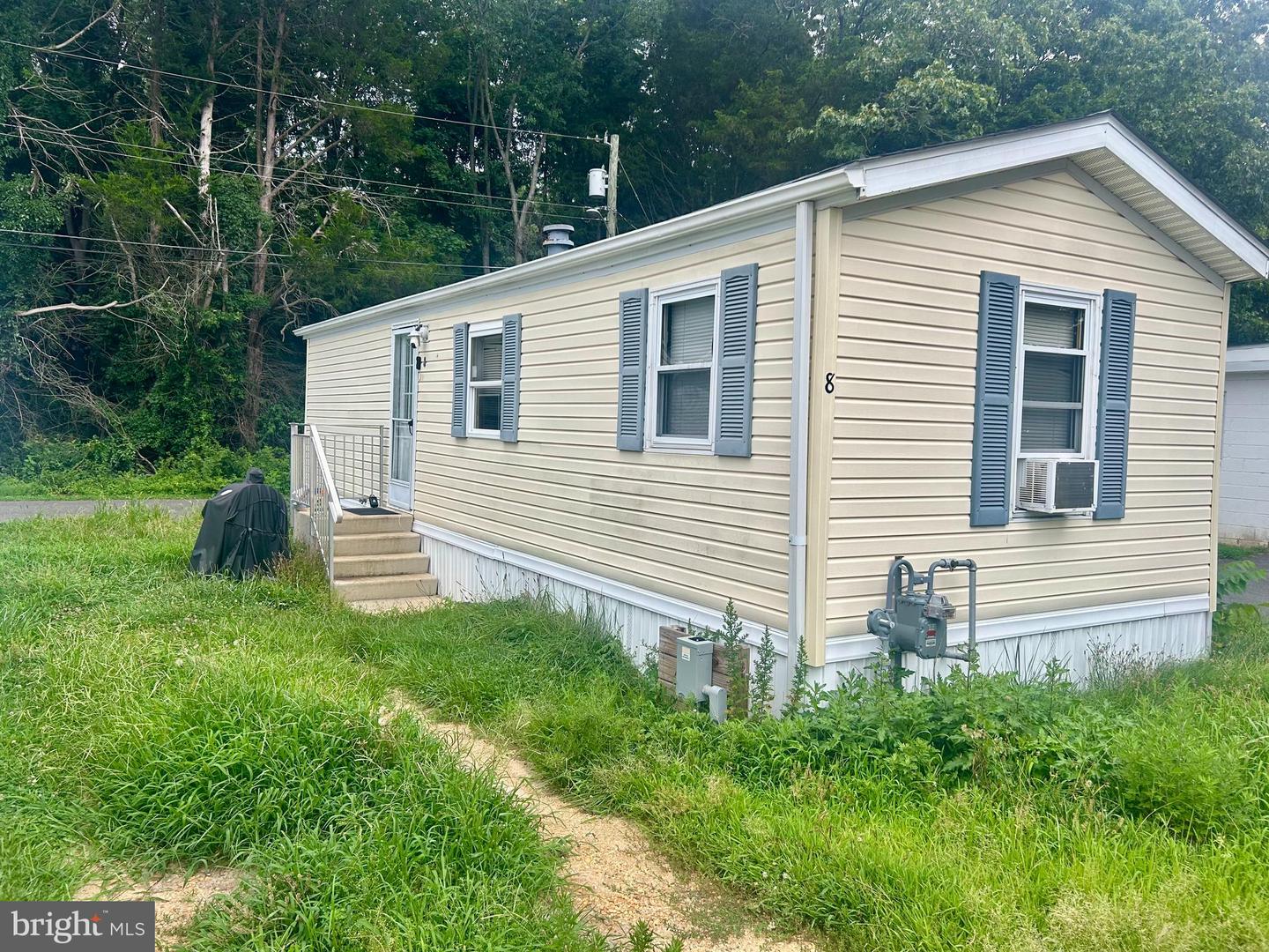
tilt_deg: -2.4
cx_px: 634
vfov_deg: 53.1
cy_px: 476
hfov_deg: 67.3
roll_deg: -2.2
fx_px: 953
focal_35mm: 26
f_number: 1.5
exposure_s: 1/753
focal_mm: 5.7
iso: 50
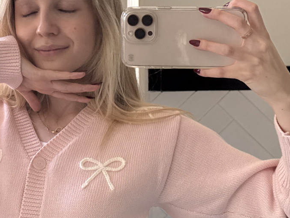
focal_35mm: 71
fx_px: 595
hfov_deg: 27.4
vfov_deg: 20.7
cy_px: 104
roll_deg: +0.4
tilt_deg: -9.1
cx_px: 123
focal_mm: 6.76
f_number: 1.78
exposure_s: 1/121
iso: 160
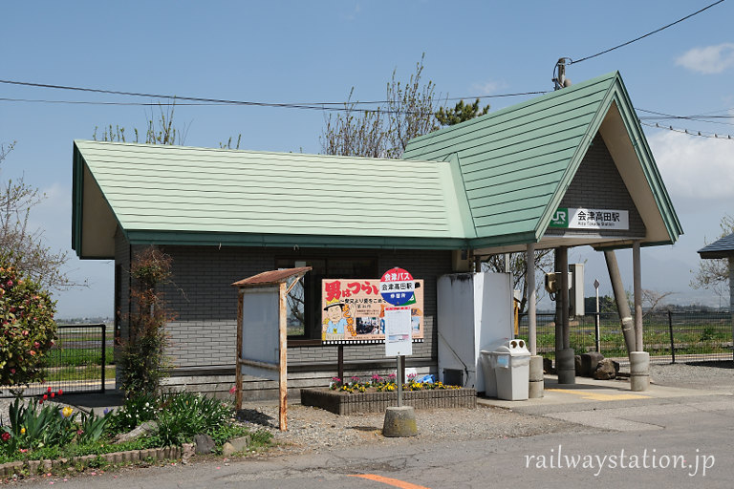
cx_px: 367
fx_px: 815
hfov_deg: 48.5
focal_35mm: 40
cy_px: 244
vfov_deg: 33.4
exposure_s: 1/420
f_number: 11
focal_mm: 26.4
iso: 250
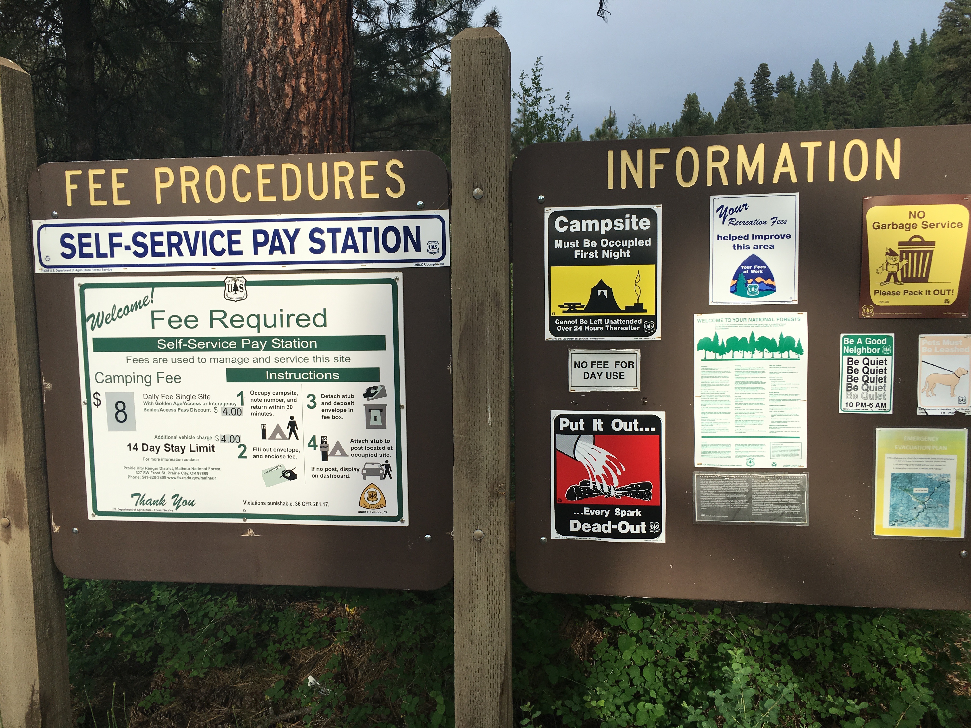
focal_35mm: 29
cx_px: 486
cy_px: 364
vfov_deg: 48.2
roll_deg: +0.7
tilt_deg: -5.6
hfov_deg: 61.7
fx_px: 813
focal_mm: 4.15
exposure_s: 1/1054
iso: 25
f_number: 2.2
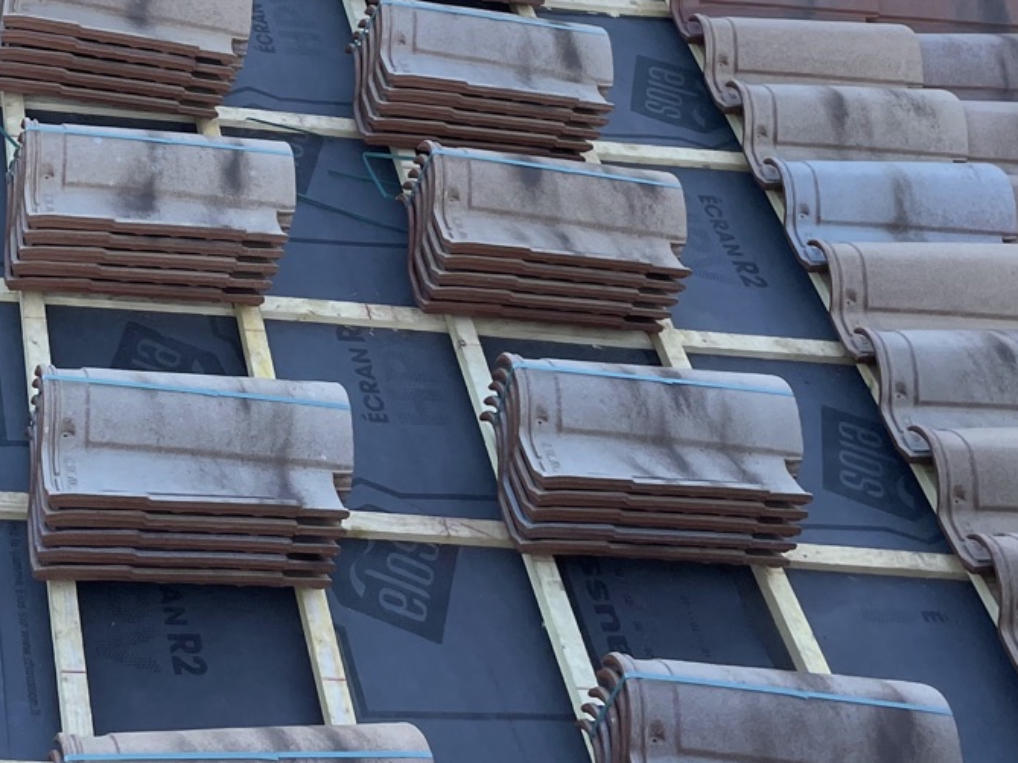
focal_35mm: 70
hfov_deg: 26.9
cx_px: 108
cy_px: -76
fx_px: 2057
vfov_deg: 20.1
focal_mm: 4.2
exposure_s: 1/619
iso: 32
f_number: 1.6
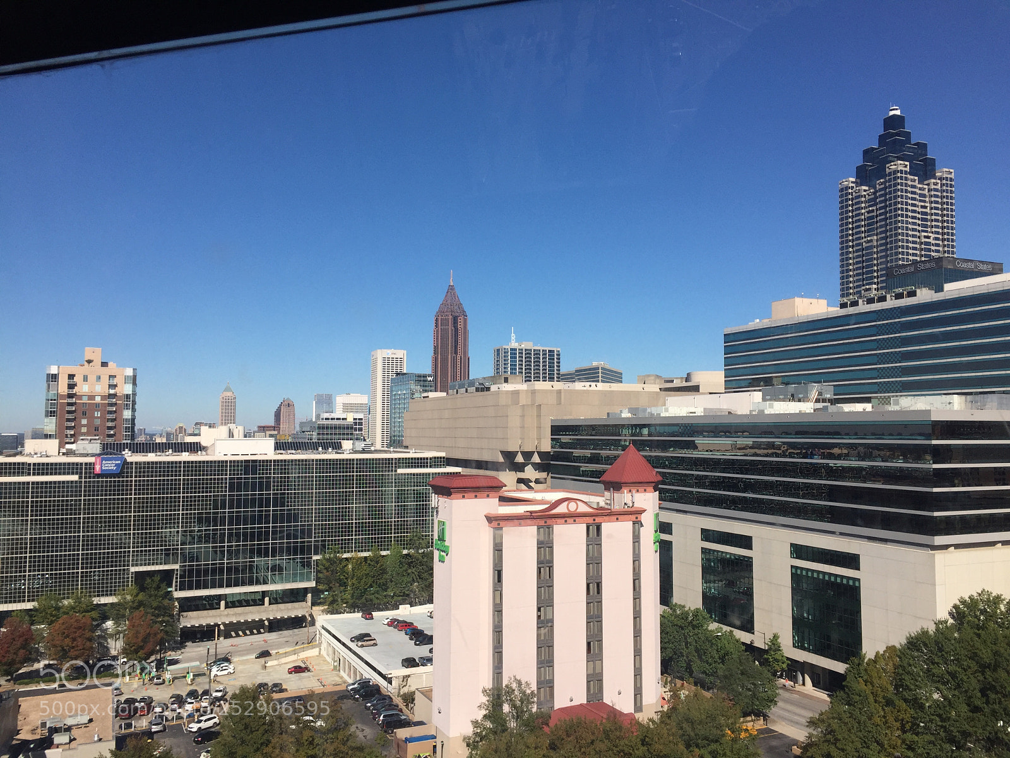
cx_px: 505
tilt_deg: +2.7
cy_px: 379
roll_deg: +0.0
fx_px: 846
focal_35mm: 29
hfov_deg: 61.7
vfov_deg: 48.2
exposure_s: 1/1647
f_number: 2.2
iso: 32
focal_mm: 4.15
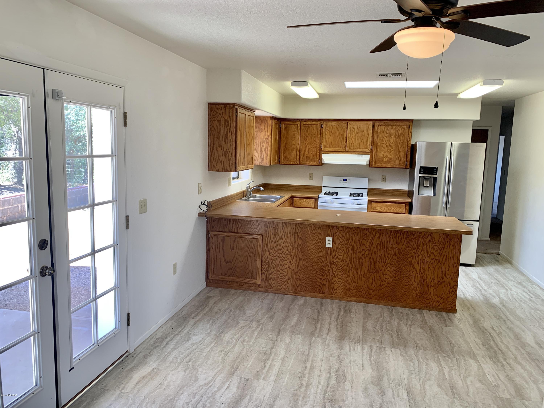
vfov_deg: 53.1
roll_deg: -1.2
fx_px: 409
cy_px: 204
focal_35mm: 26
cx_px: 272
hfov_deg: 67.3
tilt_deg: -7.7
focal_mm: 4.25
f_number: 1.8
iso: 50
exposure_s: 1/120
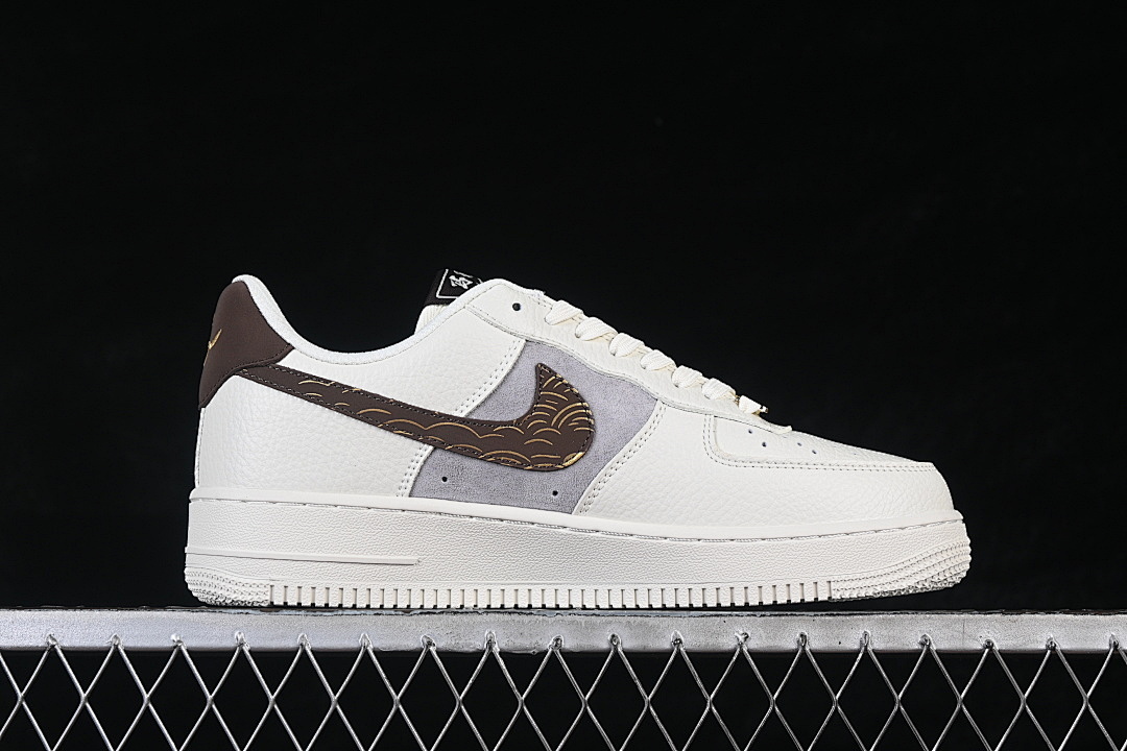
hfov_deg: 27.0
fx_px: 2348
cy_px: 376
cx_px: 564
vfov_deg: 18.2
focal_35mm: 75
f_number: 8
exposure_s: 1/80
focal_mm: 50
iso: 160
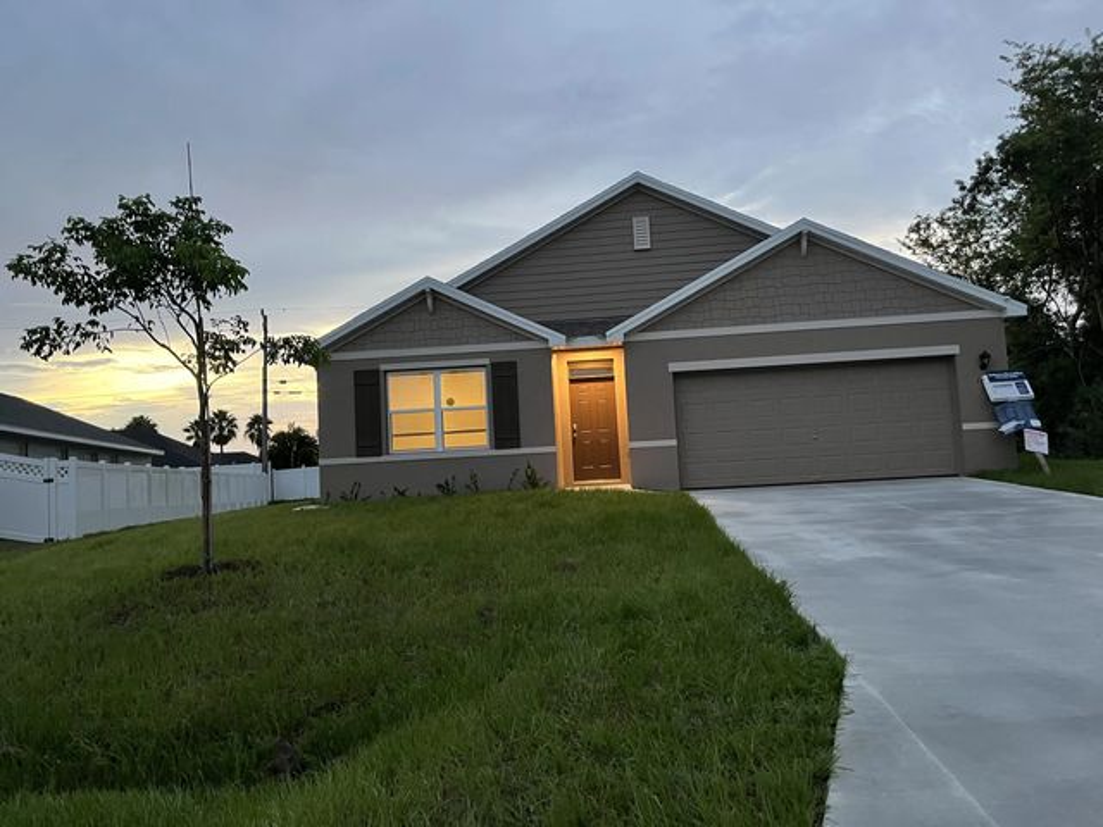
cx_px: 552
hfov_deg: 67.3
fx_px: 828
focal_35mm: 26
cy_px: 414
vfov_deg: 53.1
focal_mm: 5.1
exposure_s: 1/60
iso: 500
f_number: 1.6
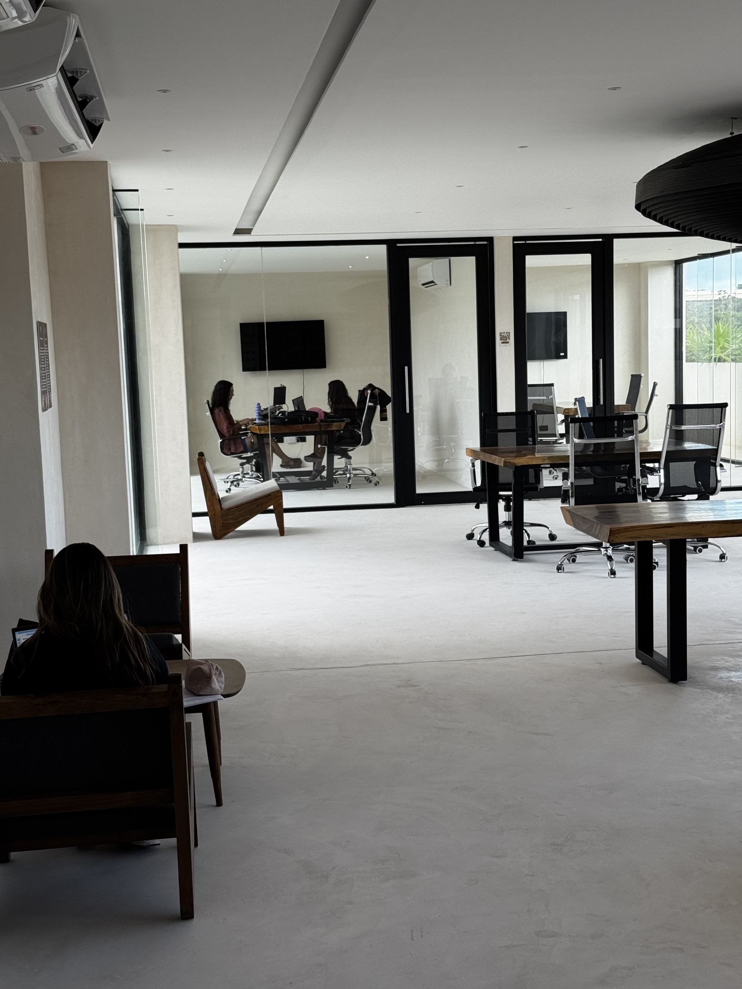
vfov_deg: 39.7
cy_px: 494
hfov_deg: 30.3
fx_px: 1372
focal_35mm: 48
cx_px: 371
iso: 64
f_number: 1.78
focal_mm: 6.76
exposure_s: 1/364
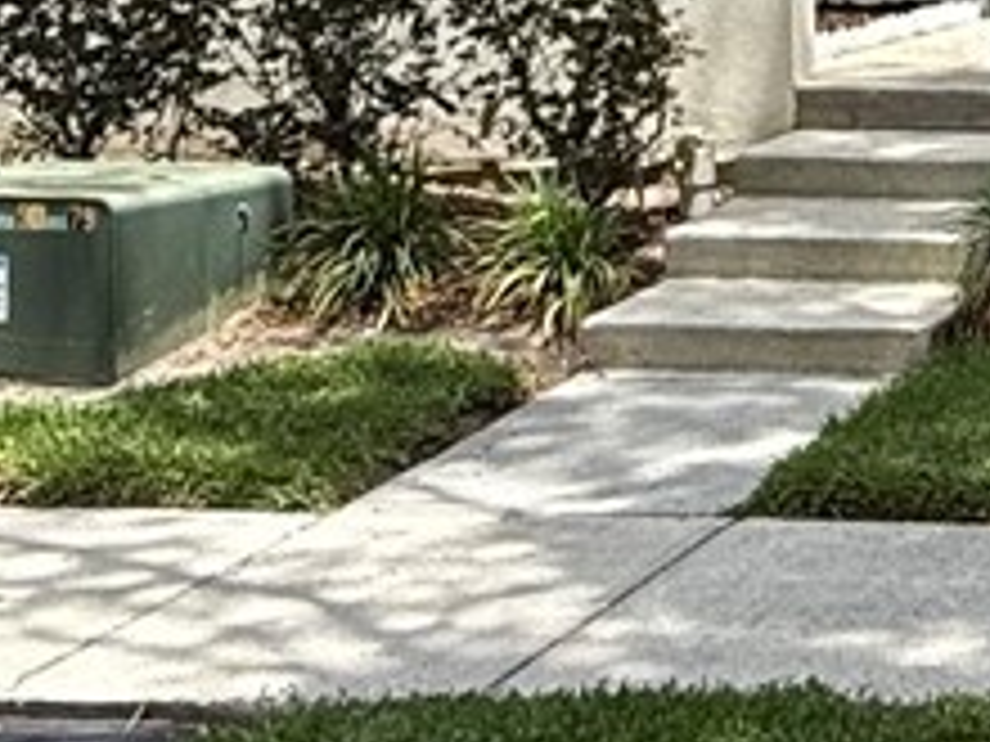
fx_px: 2917
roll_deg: -0.2
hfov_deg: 17.3
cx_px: 1508
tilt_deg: -1.2
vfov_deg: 14.2
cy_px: -81
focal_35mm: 102
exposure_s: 1/658
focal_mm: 2.22
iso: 50
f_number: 2.2
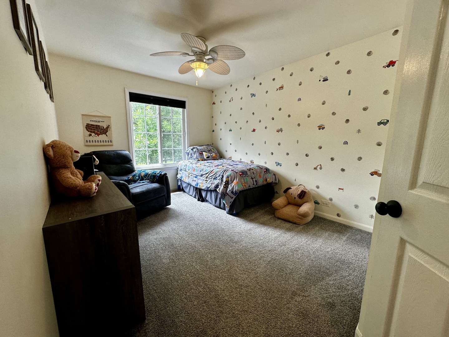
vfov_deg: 85.7
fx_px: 182
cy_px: 168
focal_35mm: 14
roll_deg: -0.7
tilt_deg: -9.3
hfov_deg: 102.1
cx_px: 224
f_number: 2.2
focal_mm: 2.22
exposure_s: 1/120
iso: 100
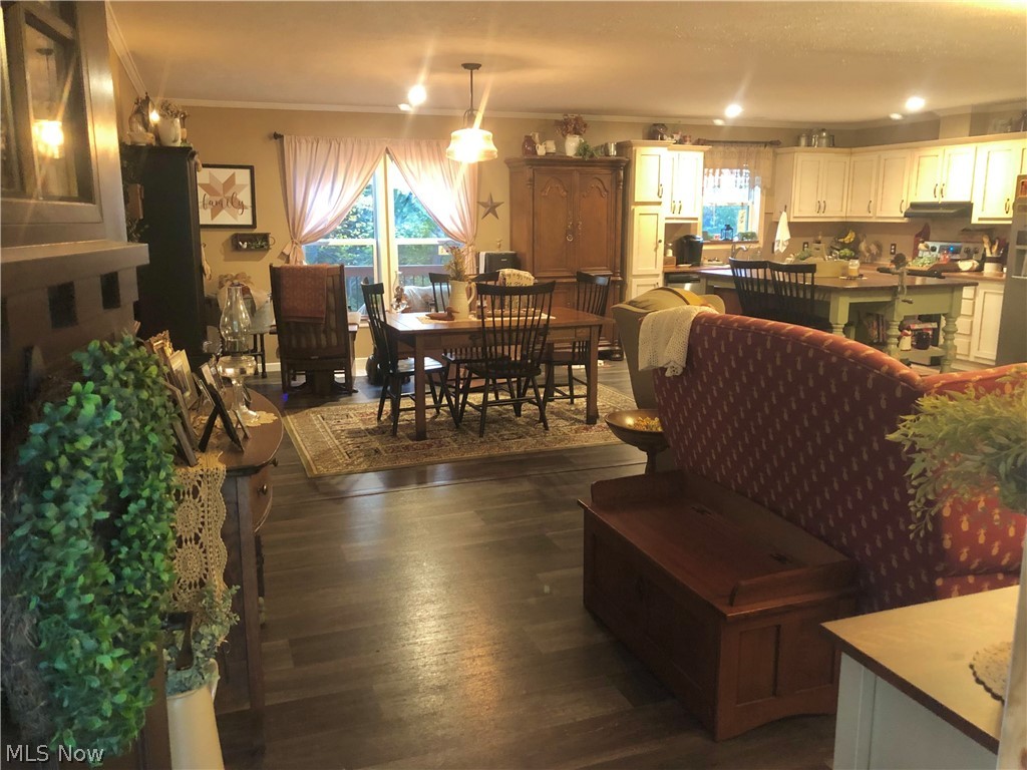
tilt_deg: -9.9
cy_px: 385
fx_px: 831
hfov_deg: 63.4
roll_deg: +0.8
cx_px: 514
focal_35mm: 28
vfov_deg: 49.7
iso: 100
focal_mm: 3.99
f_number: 1.8
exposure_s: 1/4
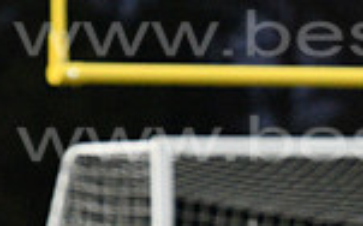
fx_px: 9012
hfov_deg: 2.3
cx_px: 570
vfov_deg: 1.4
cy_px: 408
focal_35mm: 912
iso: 7200
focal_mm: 155
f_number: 2.8
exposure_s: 1/800
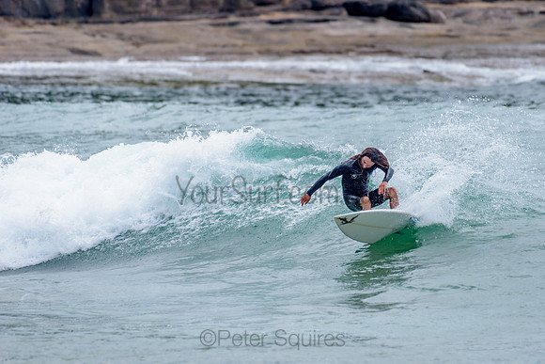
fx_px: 9283
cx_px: 334
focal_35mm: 613
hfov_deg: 3.4
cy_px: 141
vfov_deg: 2.2
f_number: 5.6
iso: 320
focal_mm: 500
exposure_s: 1/2000
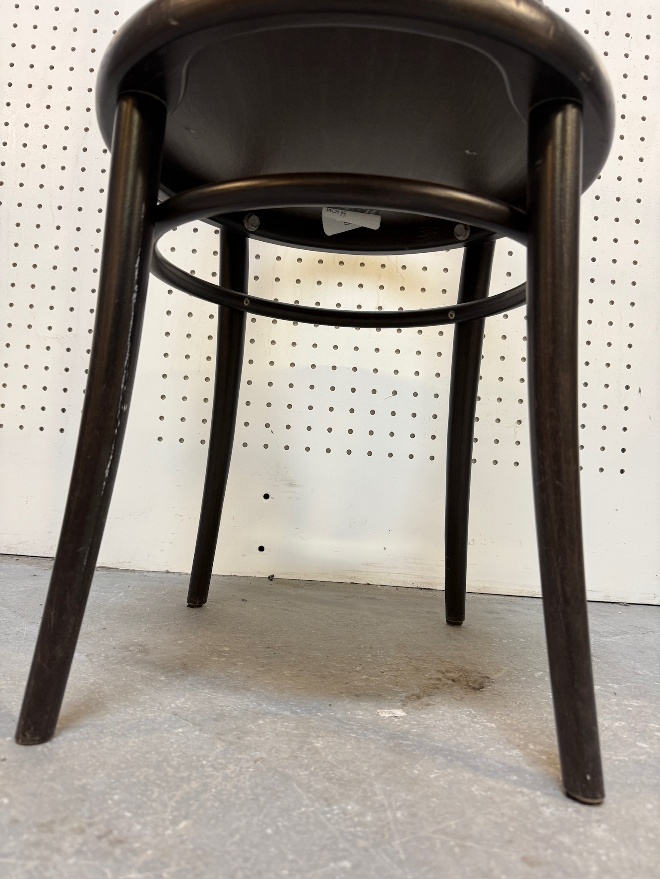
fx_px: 610
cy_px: 440
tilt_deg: +1.0
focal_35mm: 24
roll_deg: -4.9
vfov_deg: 71.6
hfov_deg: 56.8
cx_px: 330
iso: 160
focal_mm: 6.76
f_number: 1.78
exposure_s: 1/50
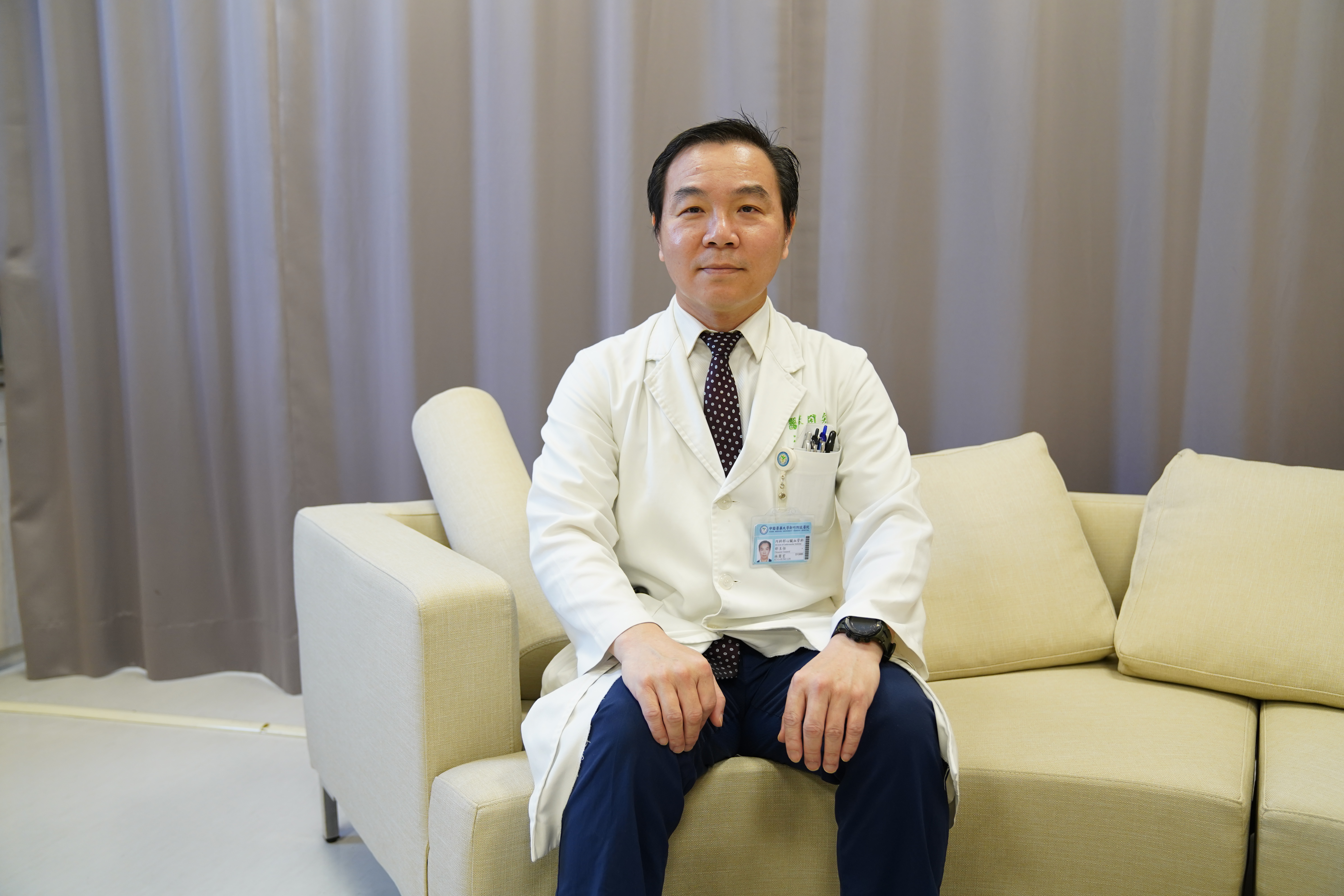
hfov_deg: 63.7
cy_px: 448
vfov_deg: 45.0
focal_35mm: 29
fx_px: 1083
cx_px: 672
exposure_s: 1/160
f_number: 3.2
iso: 1000
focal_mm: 29
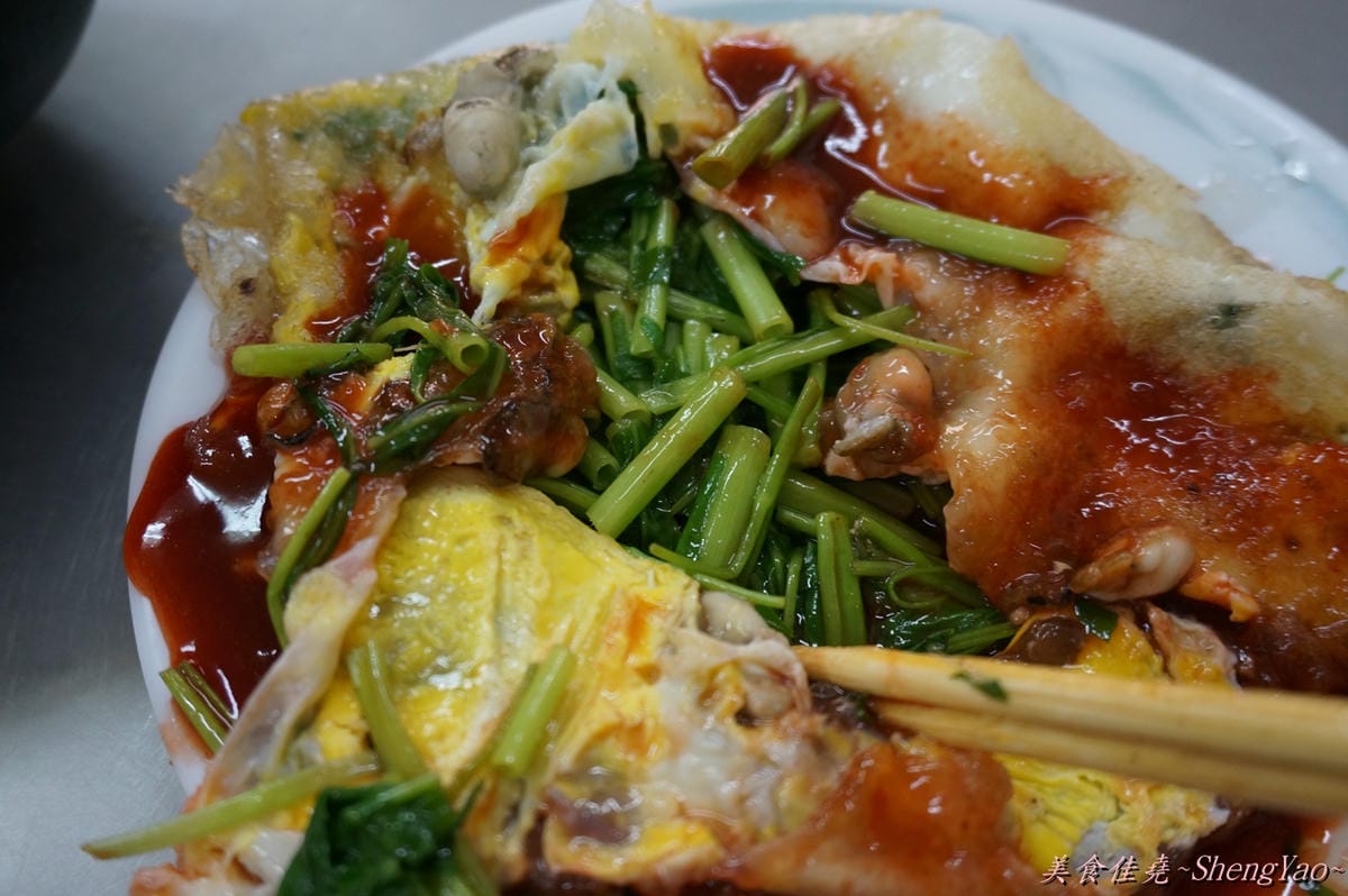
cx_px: 674
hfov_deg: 55.1
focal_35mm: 34
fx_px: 1291
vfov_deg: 38.3
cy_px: 448
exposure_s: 1/60
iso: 640
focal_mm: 23
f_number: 4.5
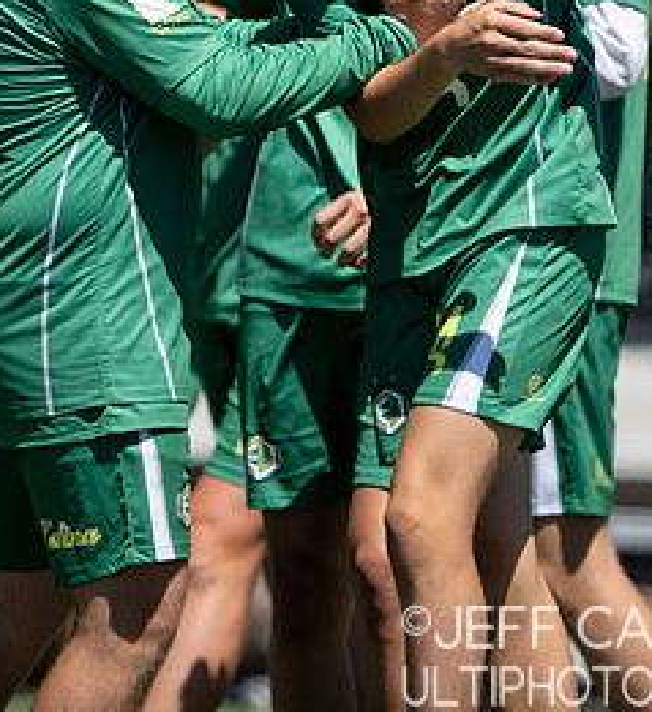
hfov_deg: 1.3
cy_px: -130
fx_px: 29006
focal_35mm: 1300
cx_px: 68
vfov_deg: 1.4
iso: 100
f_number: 2.8
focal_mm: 400
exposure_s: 1/2000
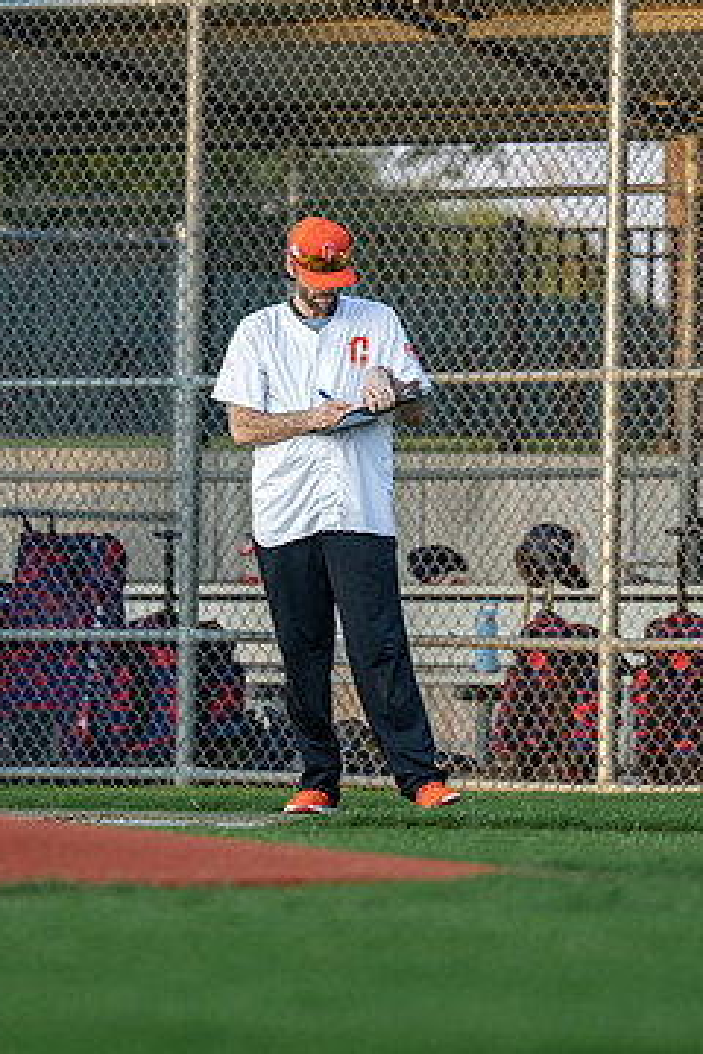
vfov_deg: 4.3
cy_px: 425
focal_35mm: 479
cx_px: 381
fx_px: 14030
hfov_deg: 2.9
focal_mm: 200
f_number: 2.8
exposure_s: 1/2500
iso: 640
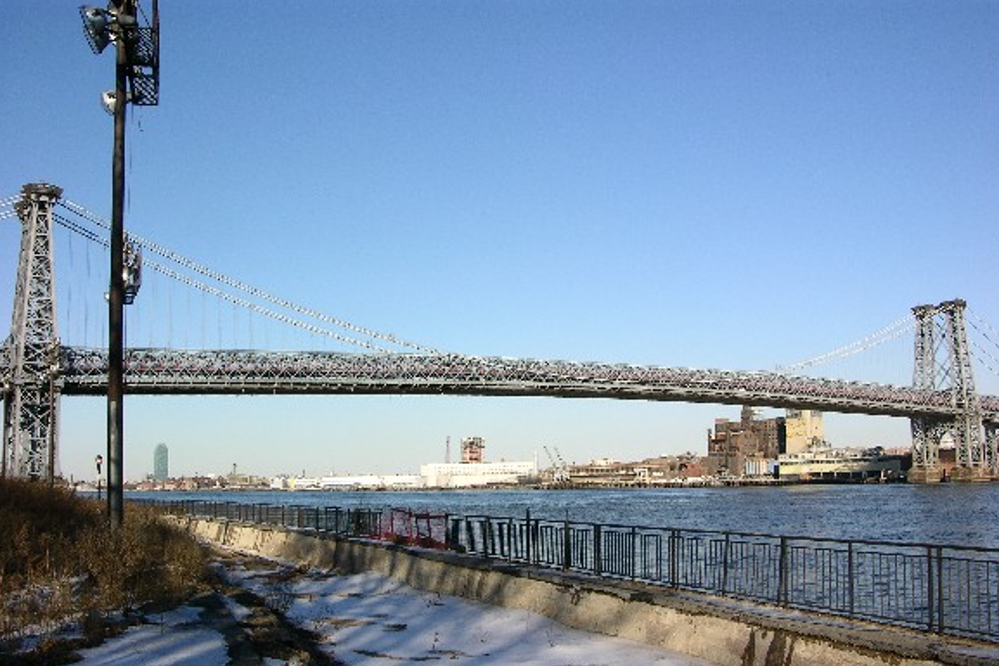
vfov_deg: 35.9
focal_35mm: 37
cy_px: 374
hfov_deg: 51.9
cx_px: 501
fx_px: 1027
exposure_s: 1/143
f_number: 8
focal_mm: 8.9
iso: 50
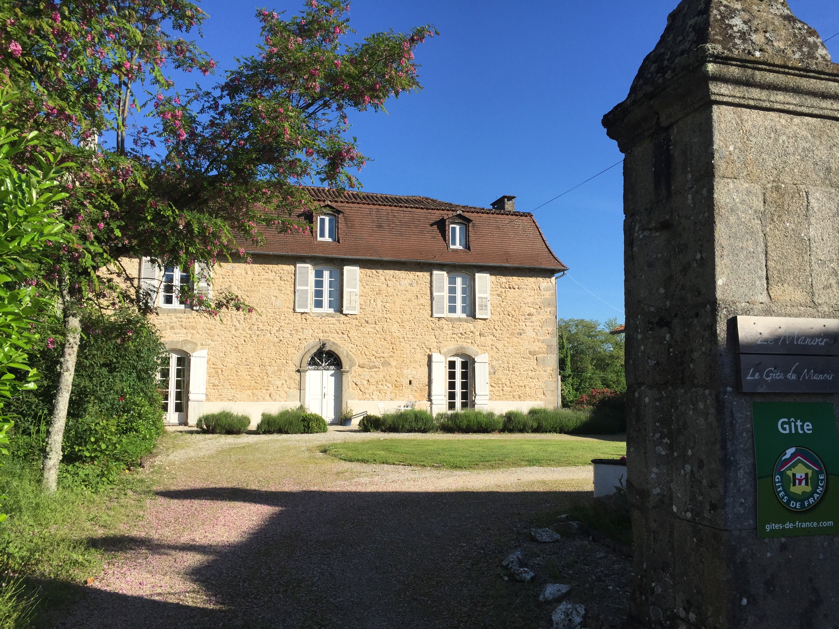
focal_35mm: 29
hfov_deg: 61.7
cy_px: 314
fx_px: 703
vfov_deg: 48.2
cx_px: 420
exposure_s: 1/1799
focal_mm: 4.15
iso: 32
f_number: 2.2
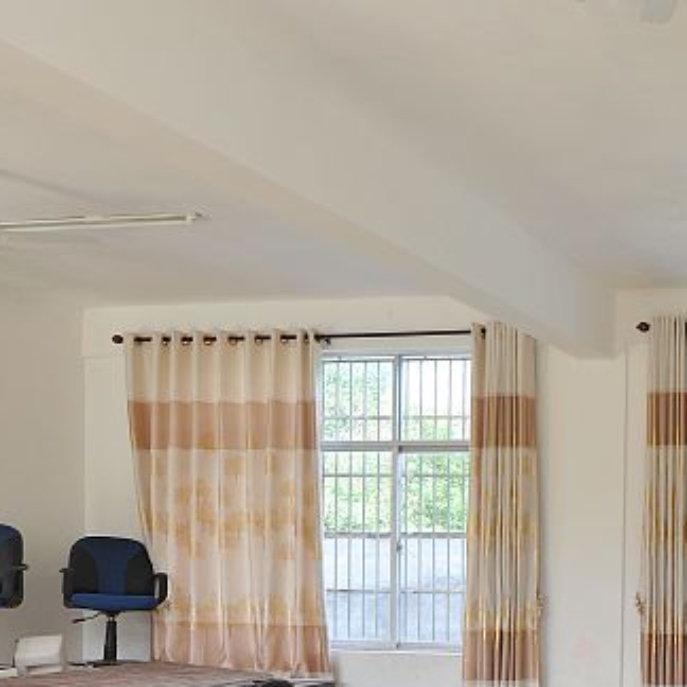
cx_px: 891
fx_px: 988
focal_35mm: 44
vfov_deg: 36.4
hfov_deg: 30.4
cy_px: 594
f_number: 4
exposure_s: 1/250
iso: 320
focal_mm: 14
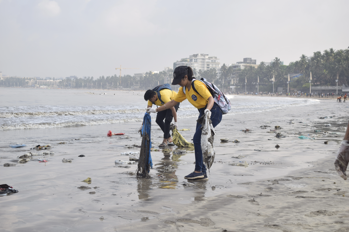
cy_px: 116
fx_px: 582
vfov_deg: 22.6
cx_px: 174
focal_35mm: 60
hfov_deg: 33.4
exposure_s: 1/250
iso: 100
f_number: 6.3
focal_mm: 40
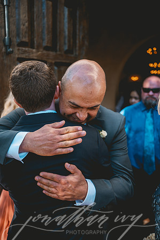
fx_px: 220
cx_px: 80
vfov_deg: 57.3
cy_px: 120
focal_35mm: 33
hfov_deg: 39.9
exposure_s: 1/1600
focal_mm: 33
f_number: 2.8
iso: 320
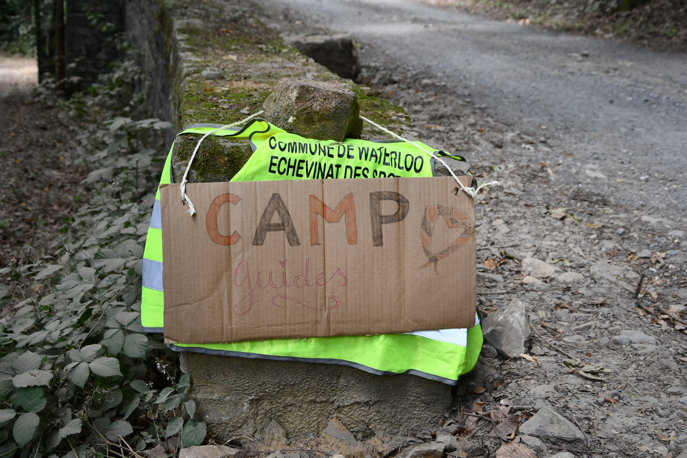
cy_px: 203
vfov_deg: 23.8
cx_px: 359
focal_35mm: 57
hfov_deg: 35.0
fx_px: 1088
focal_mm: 32
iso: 360
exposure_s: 1/250
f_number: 5.6
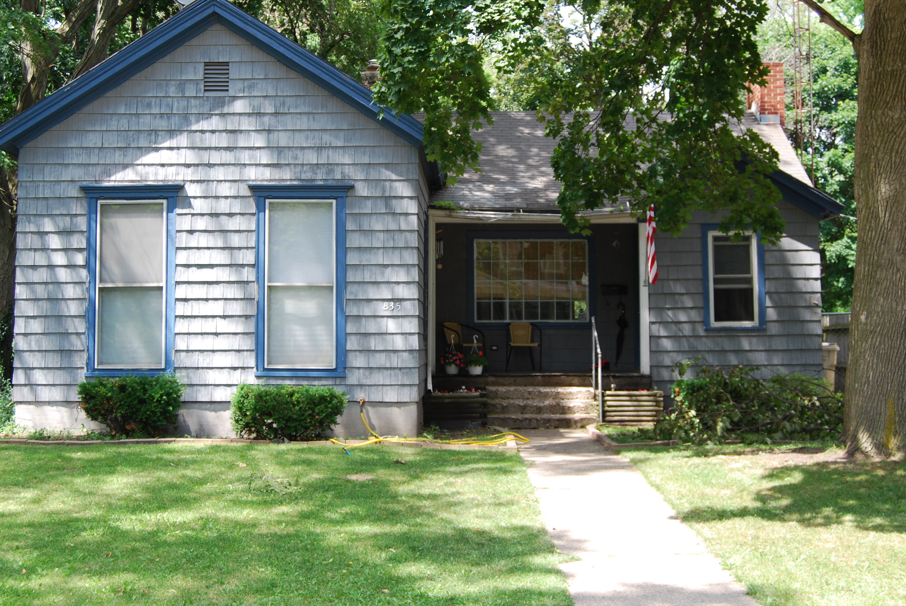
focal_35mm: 48
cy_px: 245
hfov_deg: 41.1
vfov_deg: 28.1
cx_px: 430
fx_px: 1209
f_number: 5.6
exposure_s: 1/125
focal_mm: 26
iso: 160
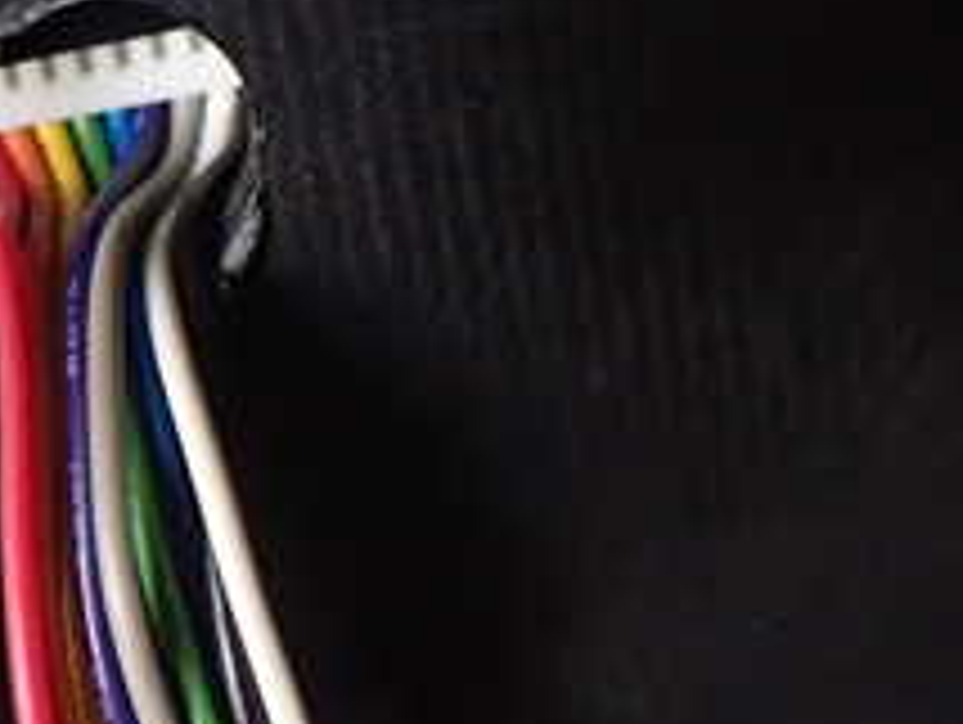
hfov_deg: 21.4
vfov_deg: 17.5
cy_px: 148
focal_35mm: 84
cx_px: -238
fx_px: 2339
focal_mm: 5.4
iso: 800
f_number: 2.3
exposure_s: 1/60
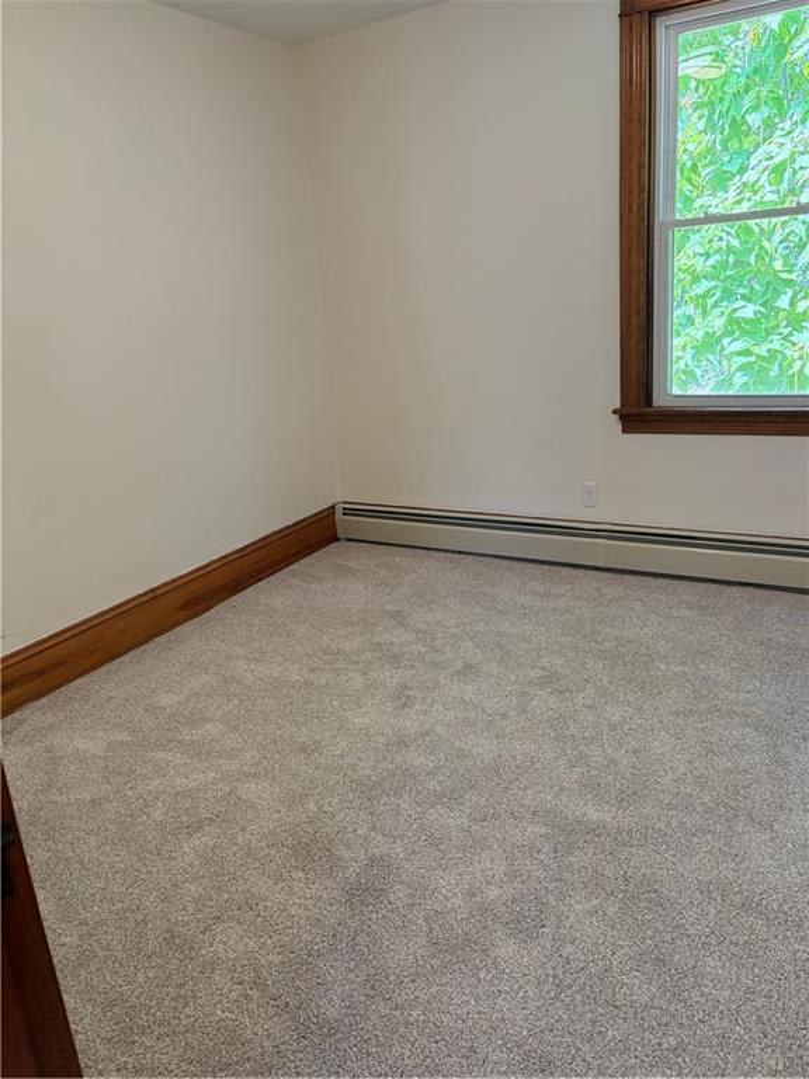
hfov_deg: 53.1
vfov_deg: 67.3
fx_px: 810
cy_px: 540
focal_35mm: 26
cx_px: 404
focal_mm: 5.96
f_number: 1.6
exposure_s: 1/120
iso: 200
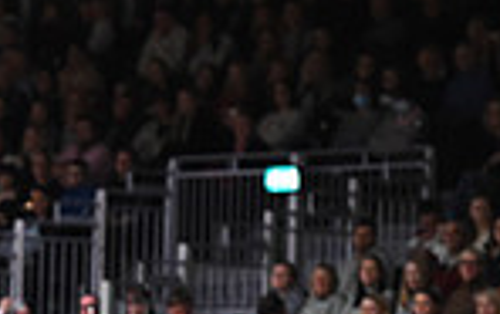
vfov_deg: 2.3
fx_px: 7875
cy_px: 452
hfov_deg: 3.6
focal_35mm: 577
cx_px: -456
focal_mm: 145
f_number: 3.5
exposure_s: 1/800
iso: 5000
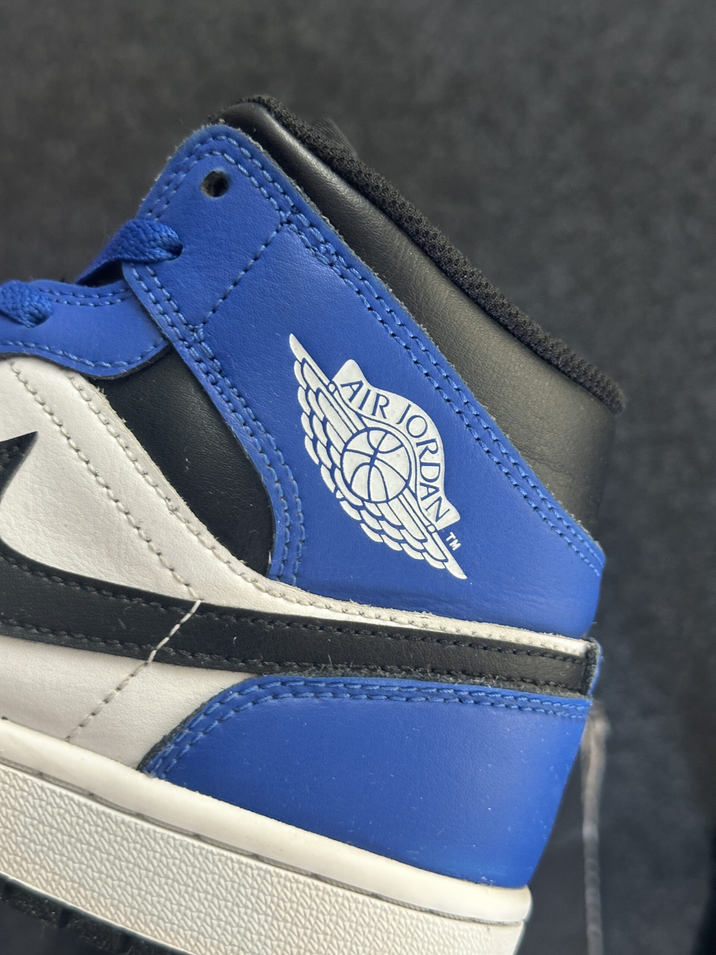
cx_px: 358
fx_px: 1324
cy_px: 478
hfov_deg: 30.3
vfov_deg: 39.7
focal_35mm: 48
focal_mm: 6.86
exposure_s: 1/50
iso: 160
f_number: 1.78
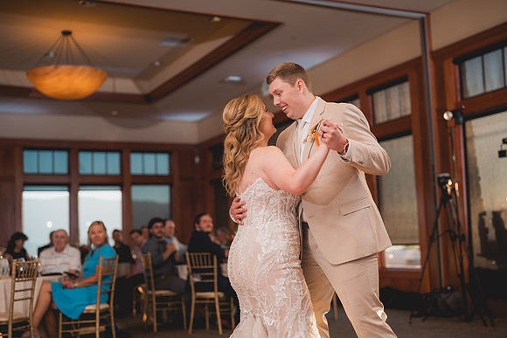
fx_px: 704
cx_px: 254
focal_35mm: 50
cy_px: 169
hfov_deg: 39.6
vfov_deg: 27.0
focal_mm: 50
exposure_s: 1/250
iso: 125
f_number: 1.8
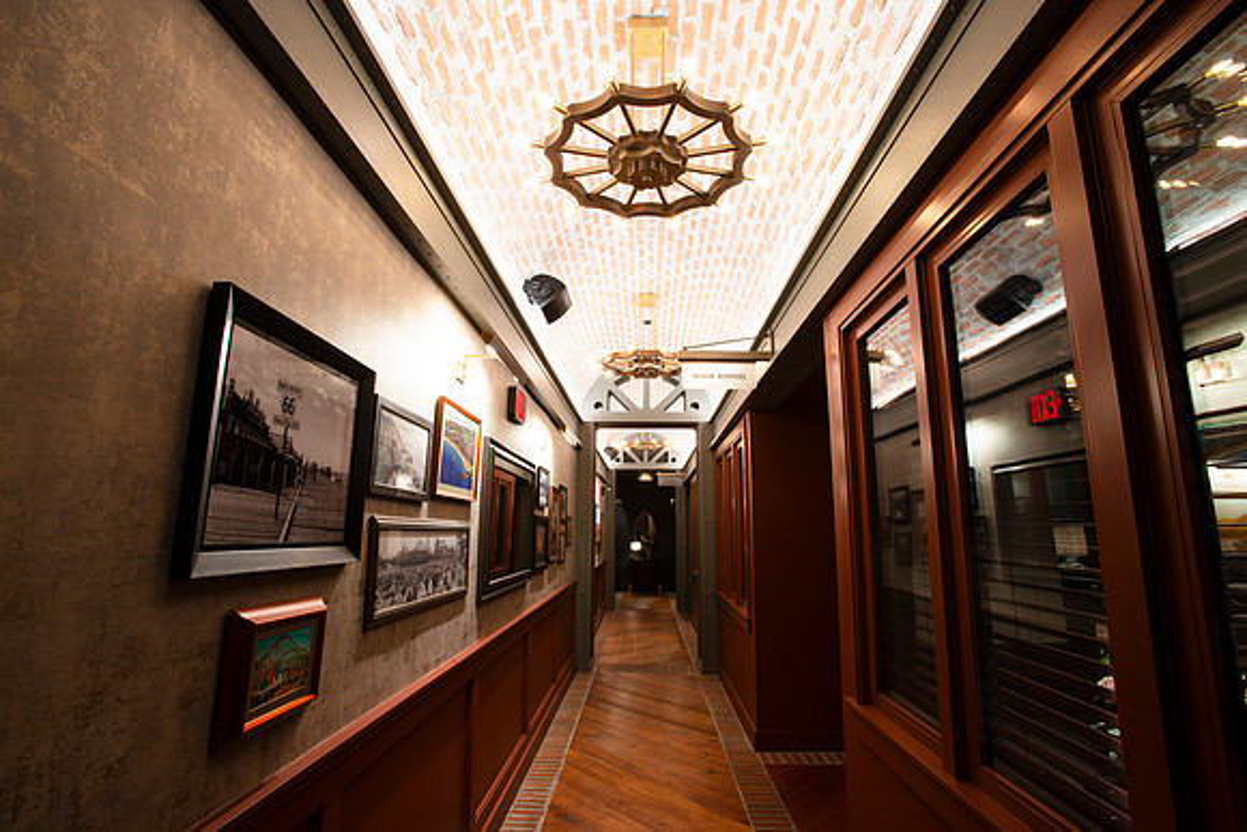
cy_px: 416
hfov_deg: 93.3
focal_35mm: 17
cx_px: 624
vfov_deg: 70.5
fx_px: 589
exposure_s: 3
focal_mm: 17
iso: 200
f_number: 22
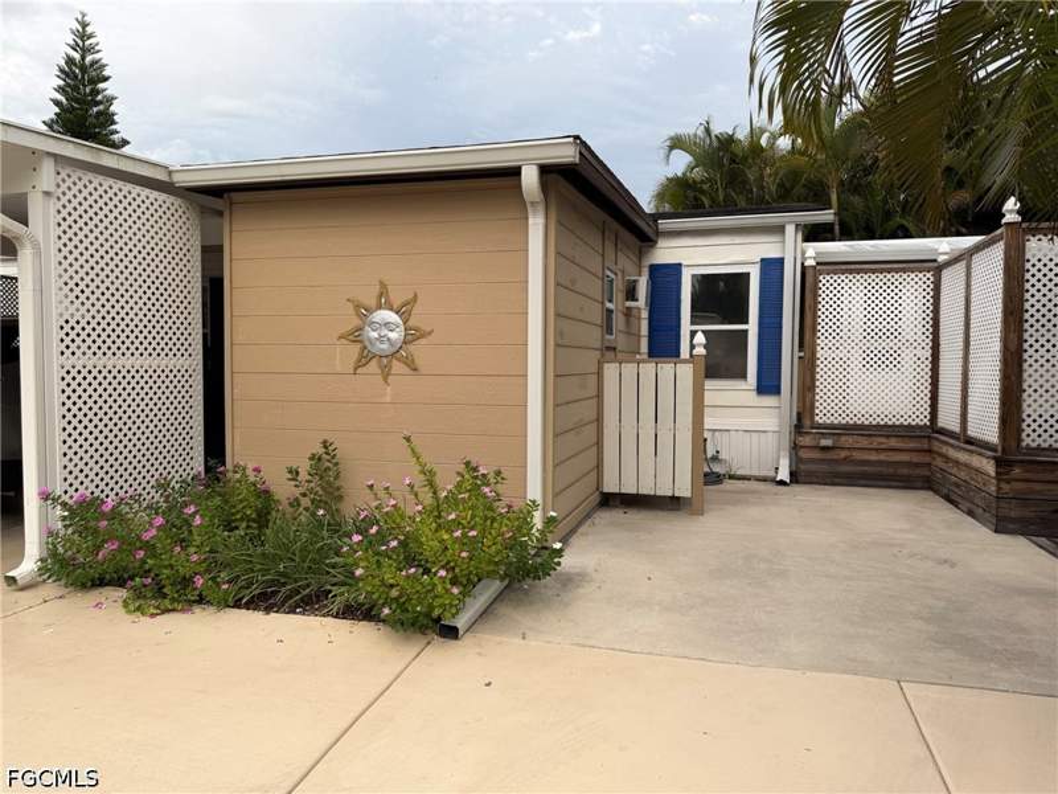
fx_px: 734
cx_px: 529
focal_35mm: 24
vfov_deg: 56.8
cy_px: 397
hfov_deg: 71.6
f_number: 1.78
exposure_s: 1/389
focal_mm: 6.76
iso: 80
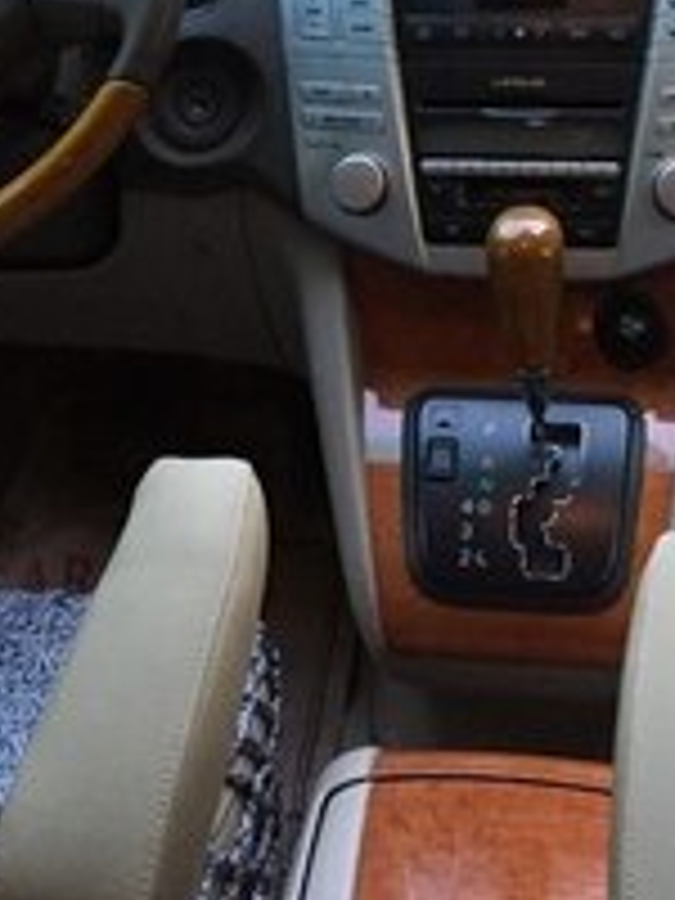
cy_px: -140
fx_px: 1872
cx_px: 302
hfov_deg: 20.4
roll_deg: +2.2
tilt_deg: -8.3
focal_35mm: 72
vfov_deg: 24.8
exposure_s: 1/33
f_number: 2.2
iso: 200
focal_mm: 4.15
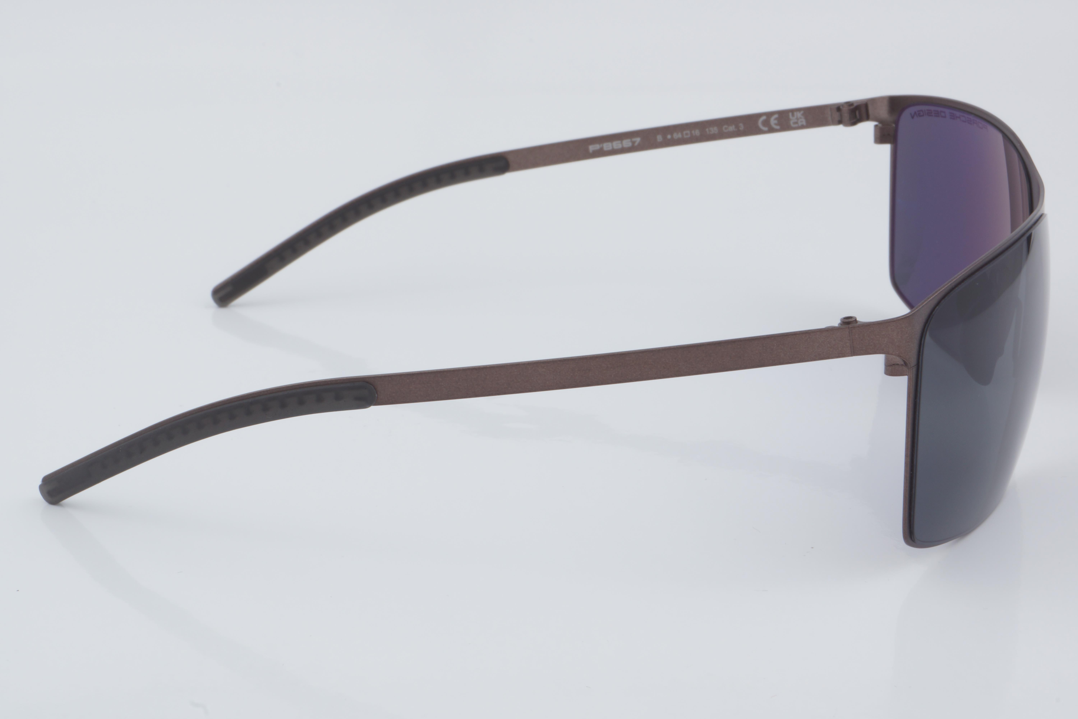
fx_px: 2246
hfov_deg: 27.0
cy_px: 360
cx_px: 539
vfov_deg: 18.2
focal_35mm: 75
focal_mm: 50
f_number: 32
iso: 100
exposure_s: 1/4
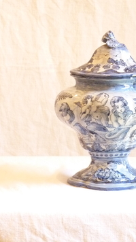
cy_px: 91
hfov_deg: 6.3
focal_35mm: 191
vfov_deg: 11.3
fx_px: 1226
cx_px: 29
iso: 400
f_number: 4.3
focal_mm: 17
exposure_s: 1/13
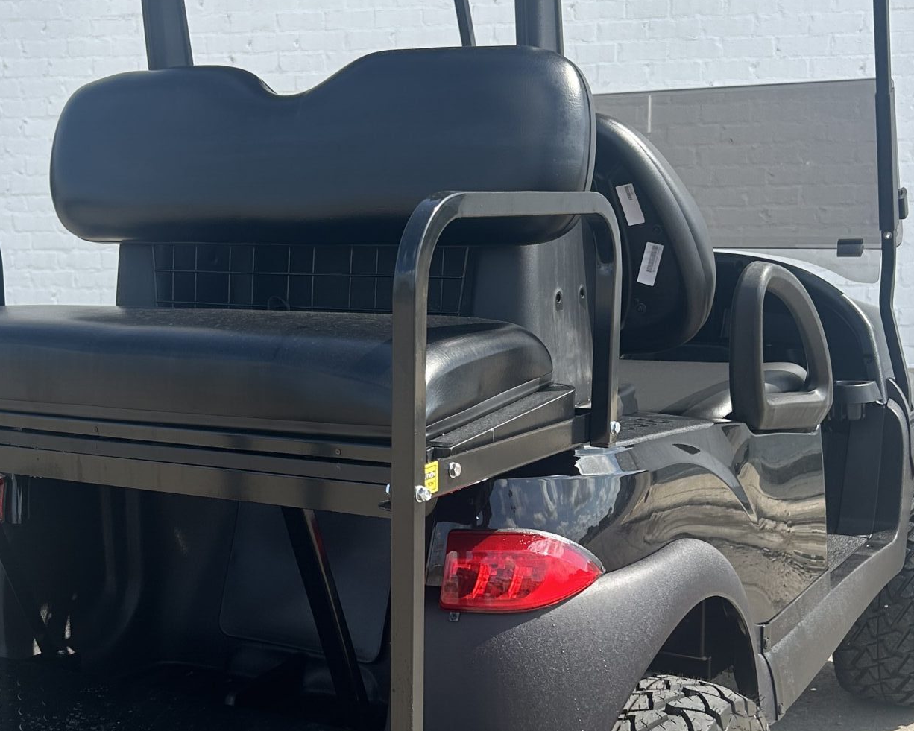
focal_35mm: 53
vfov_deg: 28.5
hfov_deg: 35.2
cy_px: 455
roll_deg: -0.4
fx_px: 1434
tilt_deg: -13.3
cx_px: 366
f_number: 1.5
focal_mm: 5.7
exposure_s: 1/1779
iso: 50
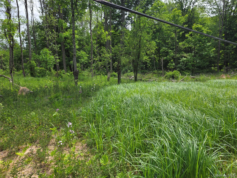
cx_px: 118
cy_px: 89
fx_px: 157
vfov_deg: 58.9
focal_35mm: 23
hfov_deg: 73.9
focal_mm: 6.3
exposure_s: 1/3737
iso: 80
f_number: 1.7
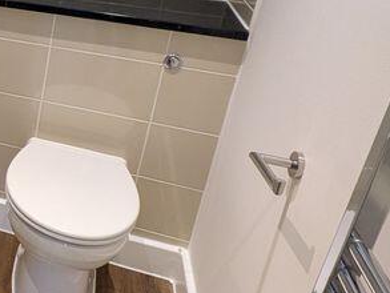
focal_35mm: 49
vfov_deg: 28.8
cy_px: 42
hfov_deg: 29.5
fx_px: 552
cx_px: -141
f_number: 2.2
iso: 97
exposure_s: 1/25
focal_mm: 1.83
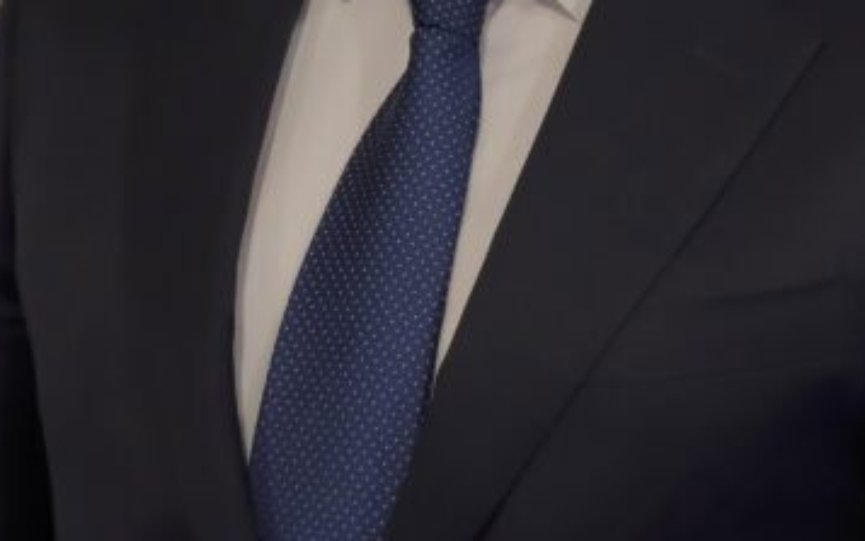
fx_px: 2498
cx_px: 511
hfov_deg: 19.6
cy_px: 84
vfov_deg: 12.3
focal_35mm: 106
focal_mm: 19.2
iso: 1600
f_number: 4
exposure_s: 1/120
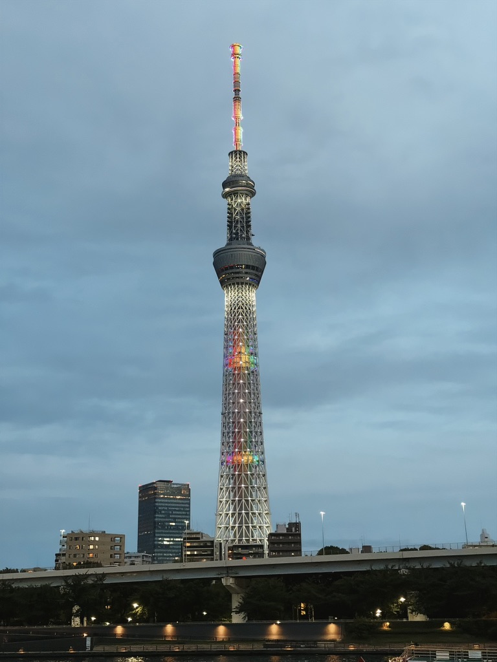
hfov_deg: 30.3
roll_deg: +0.7
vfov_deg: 39.7
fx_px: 919
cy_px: 331
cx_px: 248
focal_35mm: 48
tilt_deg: +17.2
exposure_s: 1/50
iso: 640
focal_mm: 6.76
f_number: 1.78
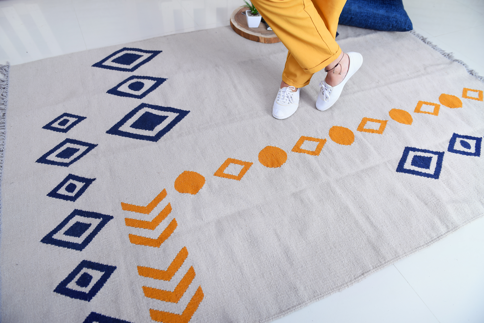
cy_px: 162
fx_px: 323
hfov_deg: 73.7
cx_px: 242
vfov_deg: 53.2
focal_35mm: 24
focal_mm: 24
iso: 125
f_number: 4
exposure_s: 1/160
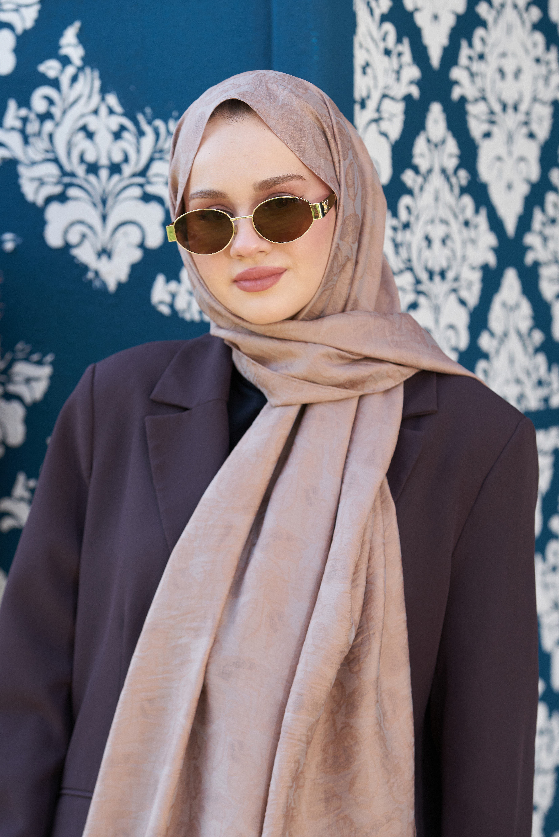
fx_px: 3027
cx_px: 280
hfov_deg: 10.6
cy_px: 418
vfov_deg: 15.8
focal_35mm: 130
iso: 200
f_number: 4.5
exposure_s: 1/200
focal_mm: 130
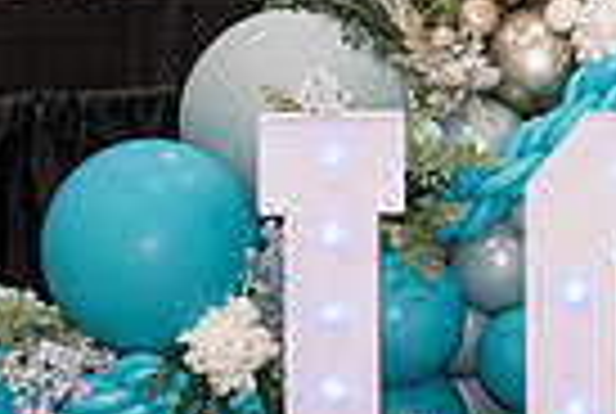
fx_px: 2538
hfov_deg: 13.7
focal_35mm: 148
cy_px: 20
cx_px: 598
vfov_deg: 9.3
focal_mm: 35
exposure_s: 1/400
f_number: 4
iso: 3200
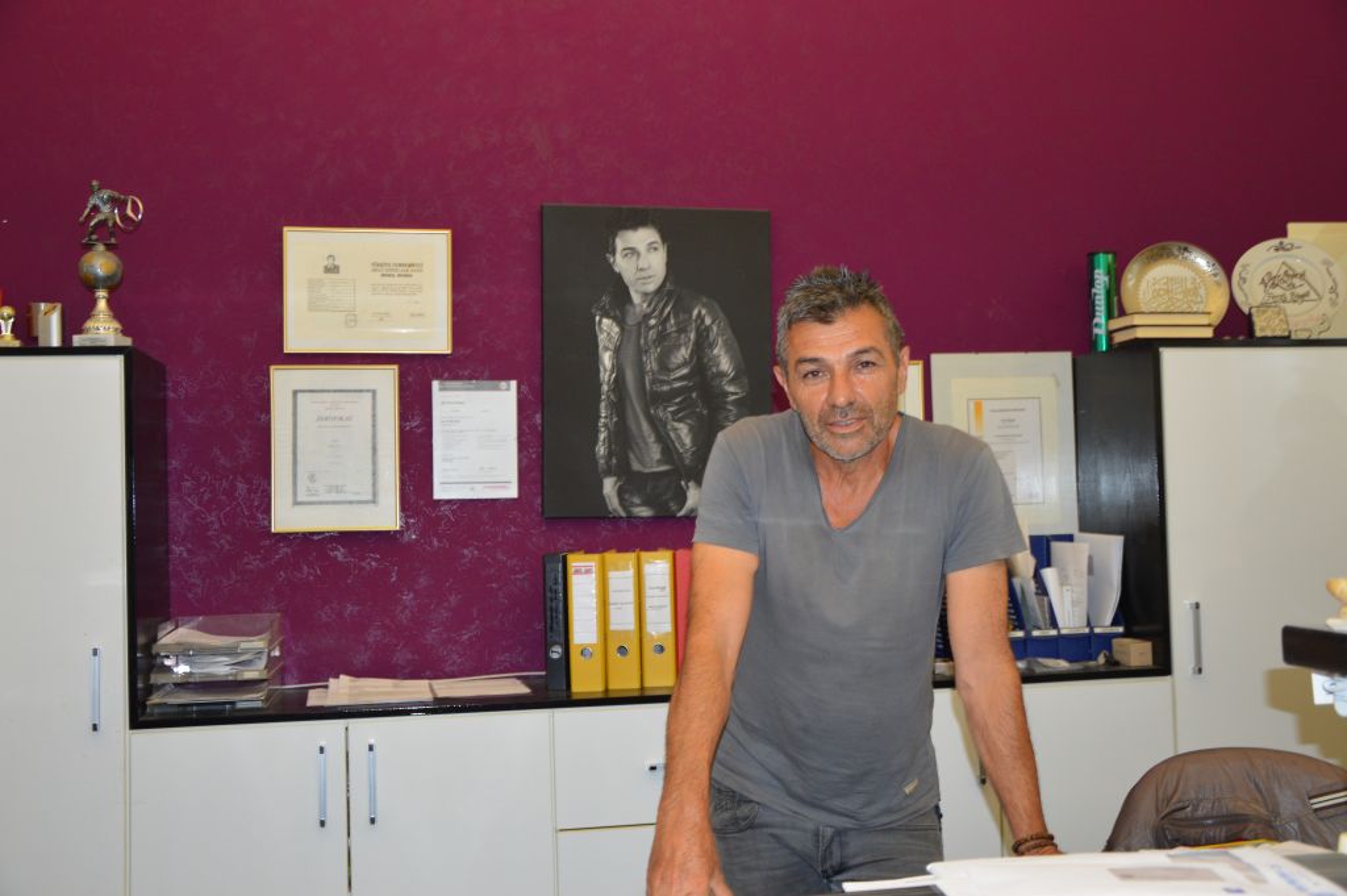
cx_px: 674
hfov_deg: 51.3
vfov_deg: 35.4
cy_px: 448
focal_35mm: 38
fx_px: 1402
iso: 400
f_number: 4
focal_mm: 25
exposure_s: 1/60
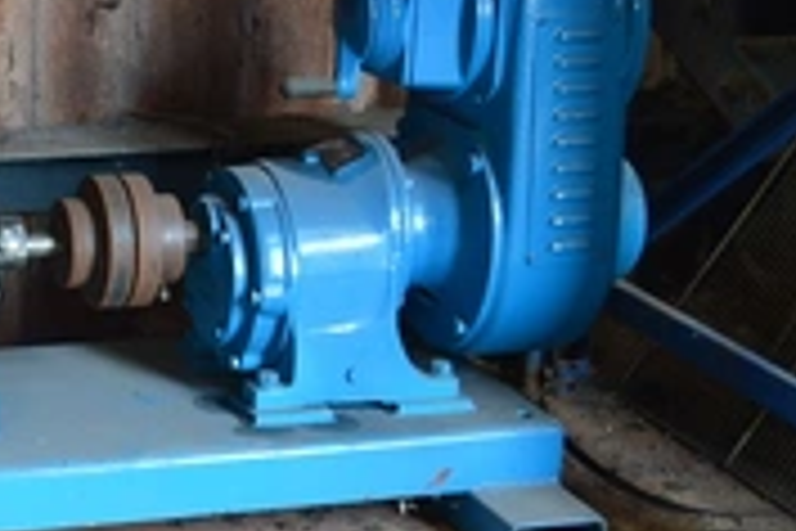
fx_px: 2100
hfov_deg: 20.7
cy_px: 382
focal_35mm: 95
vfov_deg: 14.4
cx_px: -22
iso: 450
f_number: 4
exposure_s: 1/60
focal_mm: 28
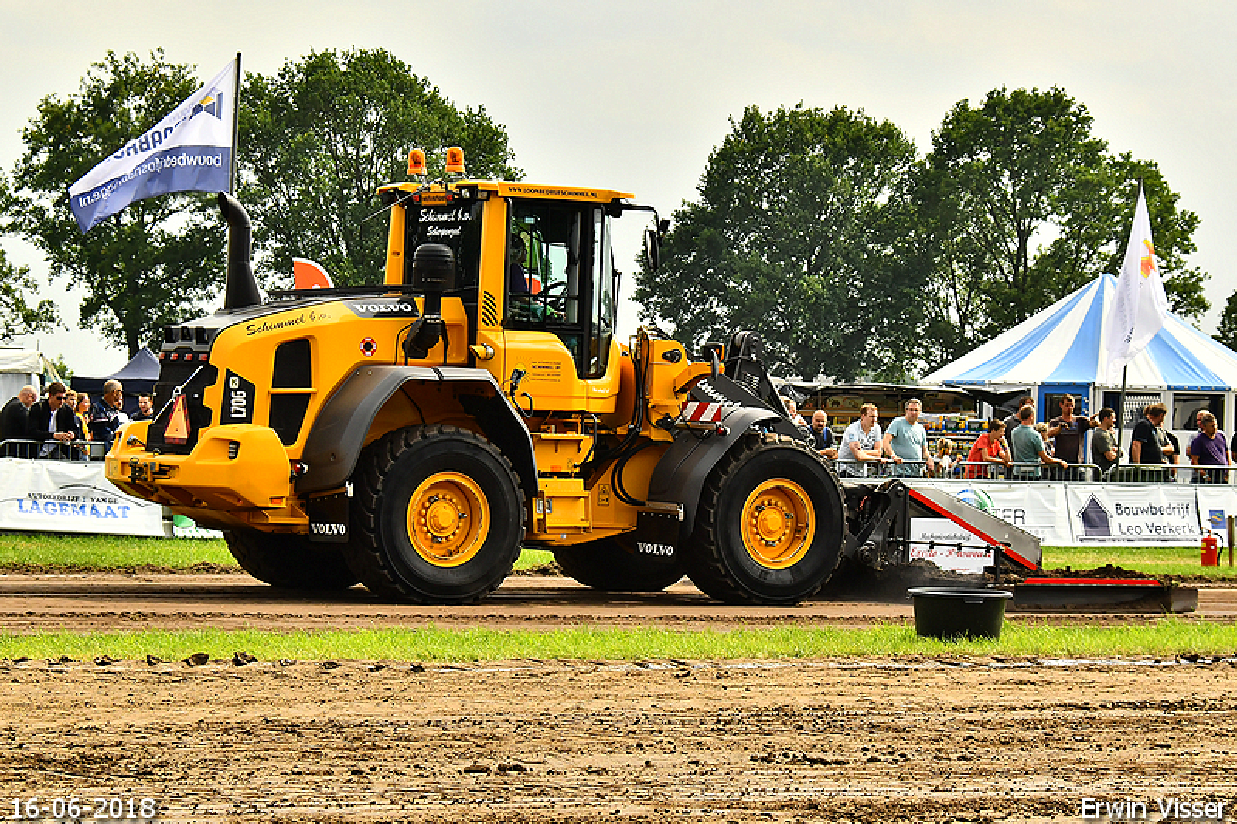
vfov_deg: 11.7
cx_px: 618
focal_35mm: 117
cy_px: 412
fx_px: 4019
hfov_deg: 17.5
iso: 500
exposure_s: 1/1600
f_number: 9
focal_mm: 78
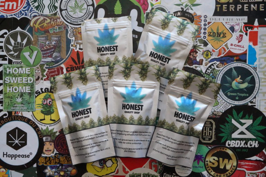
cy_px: 88
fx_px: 266
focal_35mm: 36
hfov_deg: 53.2
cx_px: 133
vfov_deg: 36.8
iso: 6400
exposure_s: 1/200
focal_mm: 24
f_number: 13
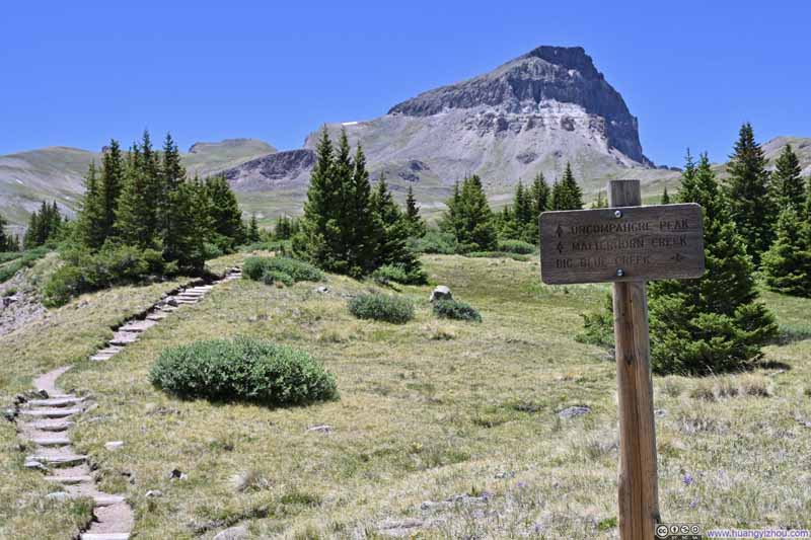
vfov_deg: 29.2
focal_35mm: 46
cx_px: 406
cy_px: 270
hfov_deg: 42.8
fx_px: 1036
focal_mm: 46
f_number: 14
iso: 64
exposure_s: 1/60
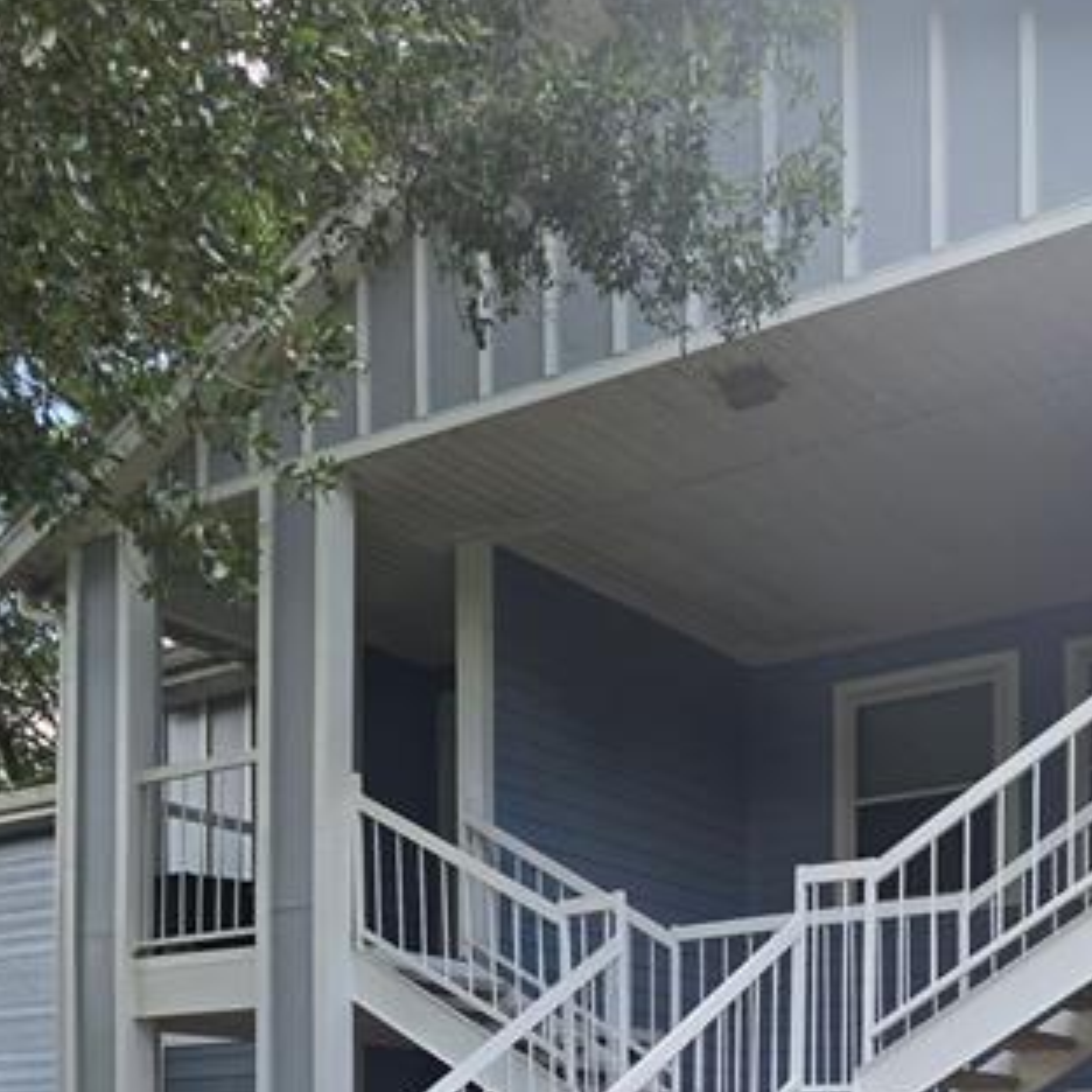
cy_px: 1162
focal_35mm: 50
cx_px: 707
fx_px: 1785
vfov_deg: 30.8
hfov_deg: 33.8
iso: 25
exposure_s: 1/232
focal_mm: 5.4
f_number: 1.8
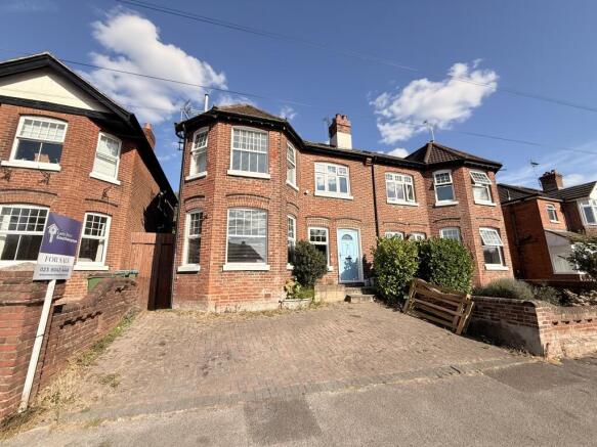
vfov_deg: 85.7
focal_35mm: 14
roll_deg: +0.3
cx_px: 298
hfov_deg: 102.1
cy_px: 224
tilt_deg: +12.2
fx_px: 241
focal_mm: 2.22
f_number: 2.2
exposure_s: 1/2506
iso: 50
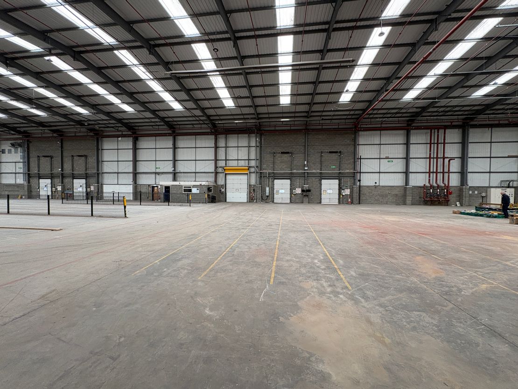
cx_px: 259
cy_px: 194
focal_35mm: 14
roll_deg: -0.8
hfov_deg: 102.1
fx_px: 210
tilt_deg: -1.6
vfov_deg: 85.7
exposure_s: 1/73
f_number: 2.2
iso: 250
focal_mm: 2.22
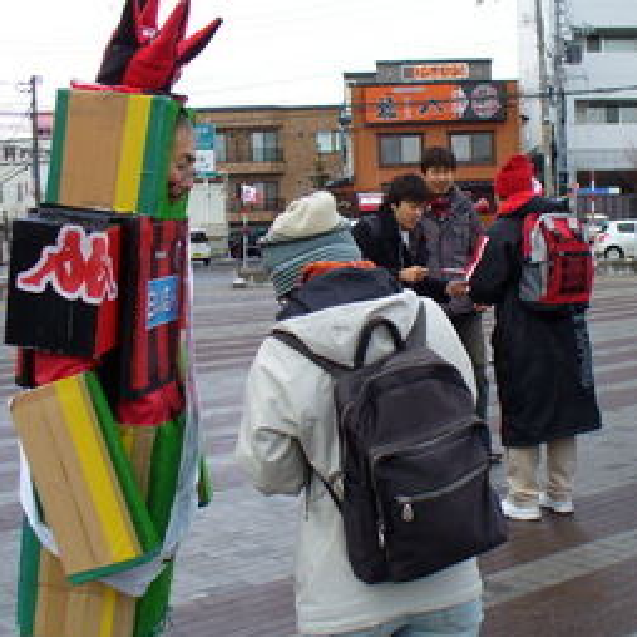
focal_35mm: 54
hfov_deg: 31.5
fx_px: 1124
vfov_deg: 31.6
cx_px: 399
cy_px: 295
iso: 80
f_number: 2.8
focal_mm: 6.1
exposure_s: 1/320
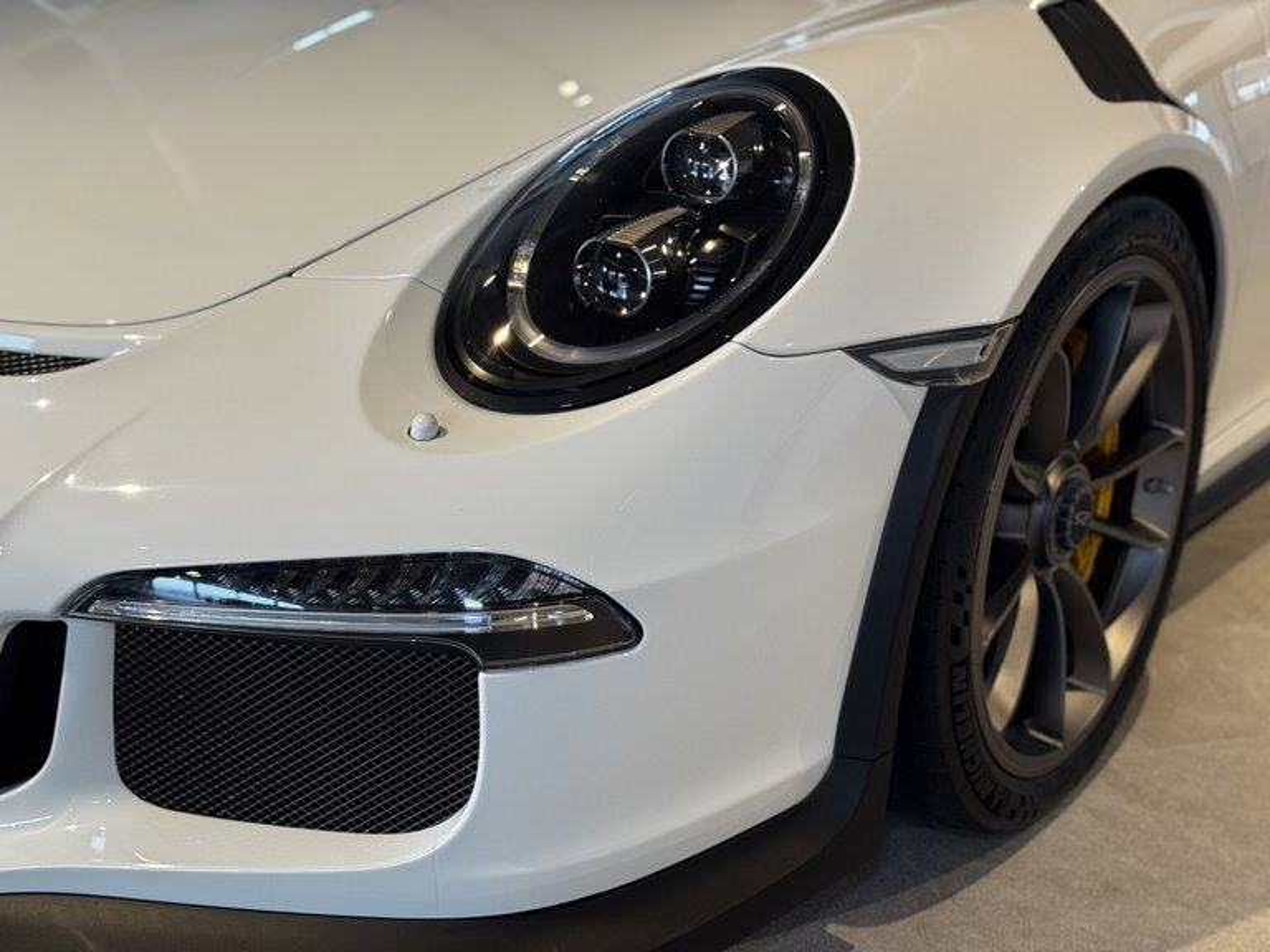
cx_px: 635
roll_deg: -2.0
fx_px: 1761
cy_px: 476
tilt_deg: -18.8
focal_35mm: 48
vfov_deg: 30.3
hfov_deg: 39.7
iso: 80
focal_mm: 6.76
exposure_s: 1/100
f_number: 1.78
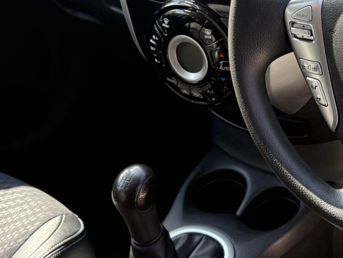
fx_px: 734
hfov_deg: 25.0
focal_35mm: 74
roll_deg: +3.8
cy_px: 92
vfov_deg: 19.9
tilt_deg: -33.8
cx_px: 351
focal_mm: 5.96
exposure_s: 1/244
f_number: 1.6
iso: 64
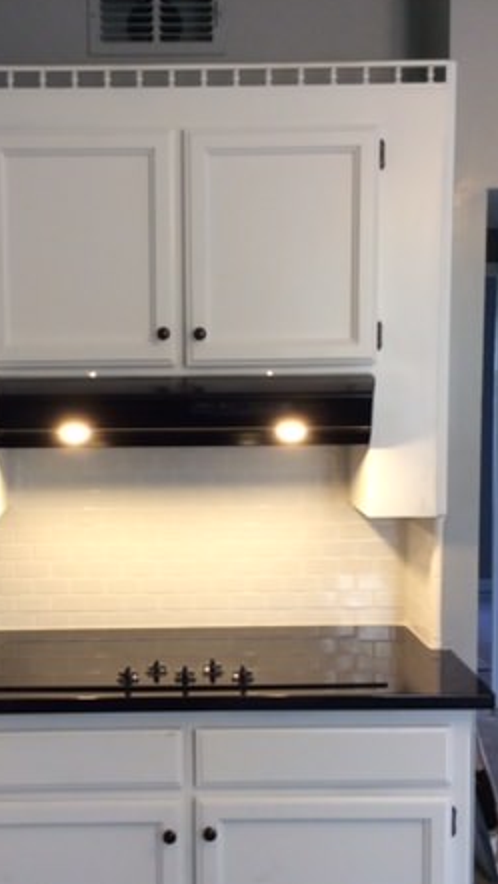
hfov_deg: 22.9
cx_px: 148
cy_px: 464
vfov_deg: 39.8
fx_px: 1219
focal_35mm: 52
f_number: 2.4
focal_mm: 3.3
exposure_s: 1/24
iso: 64
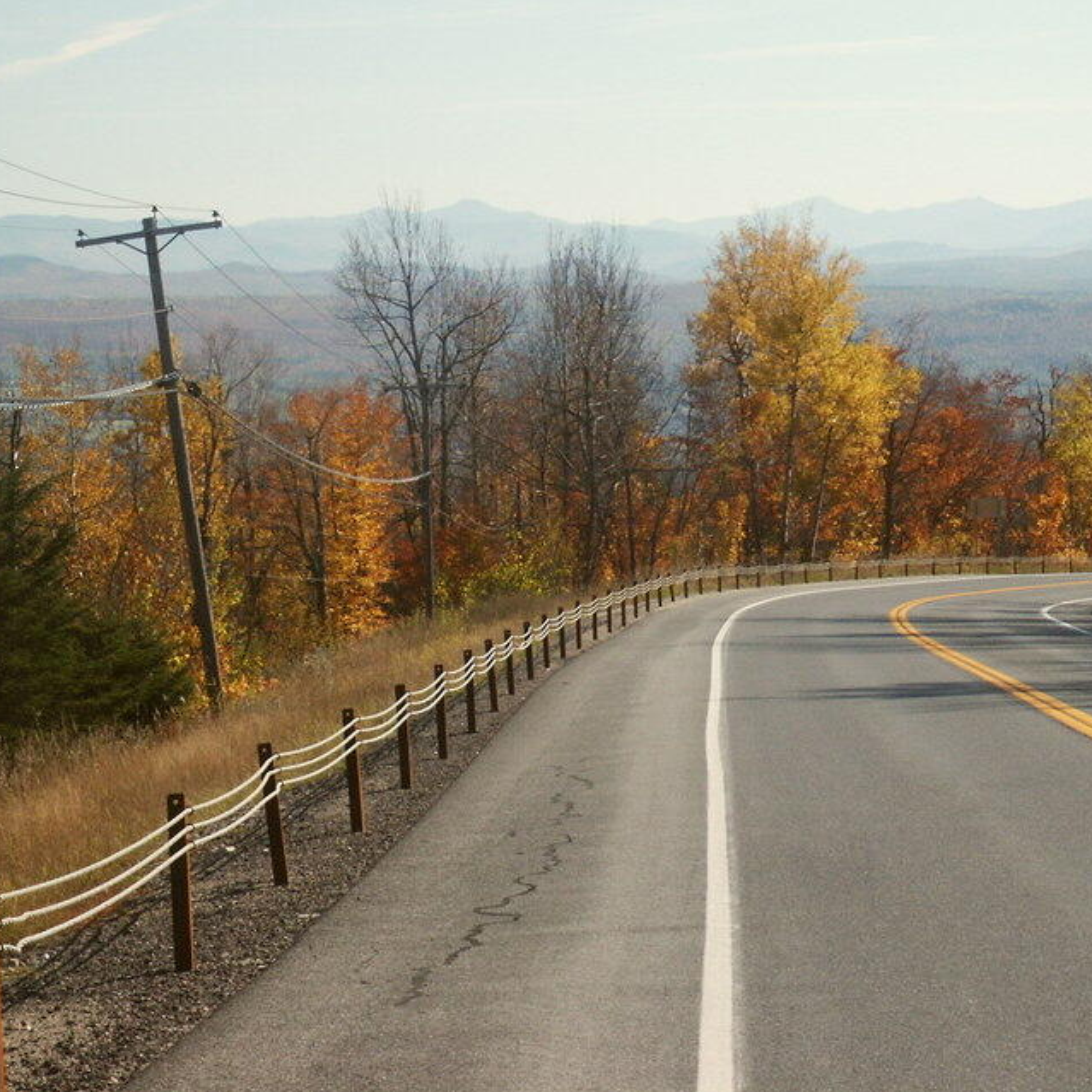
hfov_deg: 12.8
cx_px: 308
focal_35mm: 136
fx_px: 4854
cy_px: 448
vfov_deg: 12.8
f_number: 8
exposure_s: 1/90
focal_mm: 19.13
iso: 100
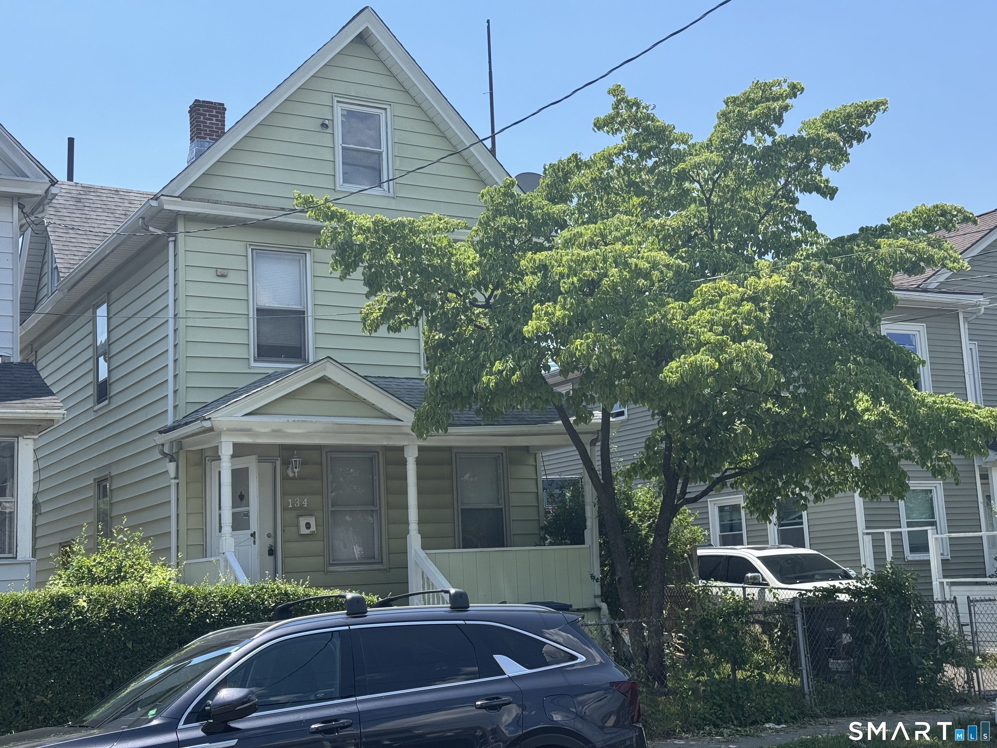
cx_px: 498
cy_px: 374
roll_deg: +2.3
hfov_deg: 39.7
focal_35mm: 48
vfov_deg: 30.3
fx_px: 1382
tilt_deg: +9.2
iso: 64
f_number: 1.78
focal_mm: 6.76
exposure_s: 1/2611
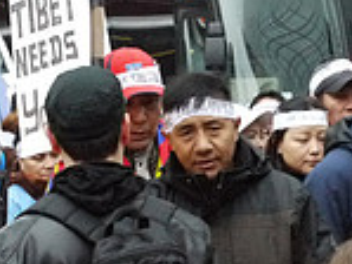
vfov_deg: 4.3
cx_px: 463
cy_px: 242
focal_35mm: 350
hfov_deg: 5.6
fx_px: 3562
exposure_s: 1/60
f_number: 8
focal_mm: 45
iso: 1250
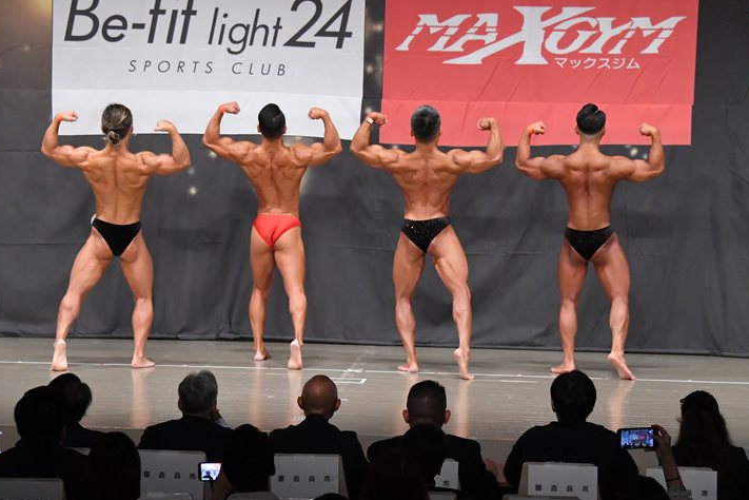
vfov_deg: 9.3
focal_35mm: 147
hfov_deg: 14.0
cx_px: 362
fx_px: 3058
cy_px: 247
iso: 6400
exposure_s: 1/400
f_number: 5.6
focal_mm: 90
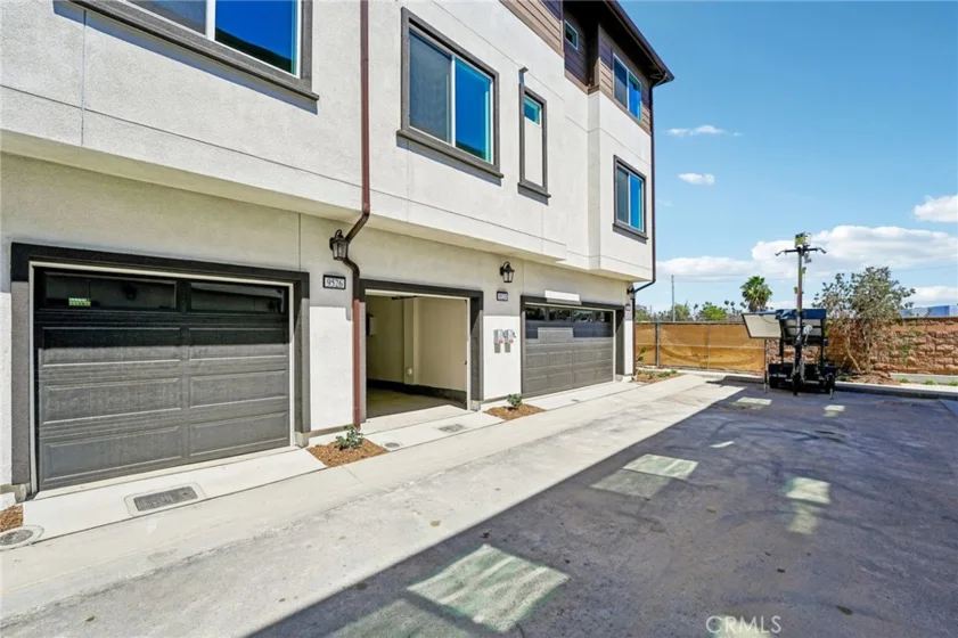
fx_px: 404
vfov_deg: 76.5
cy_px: 319
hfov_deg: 99.7
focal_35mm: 15
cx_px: 479
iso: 125
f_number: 8
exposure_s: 1/640
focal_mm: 15.2
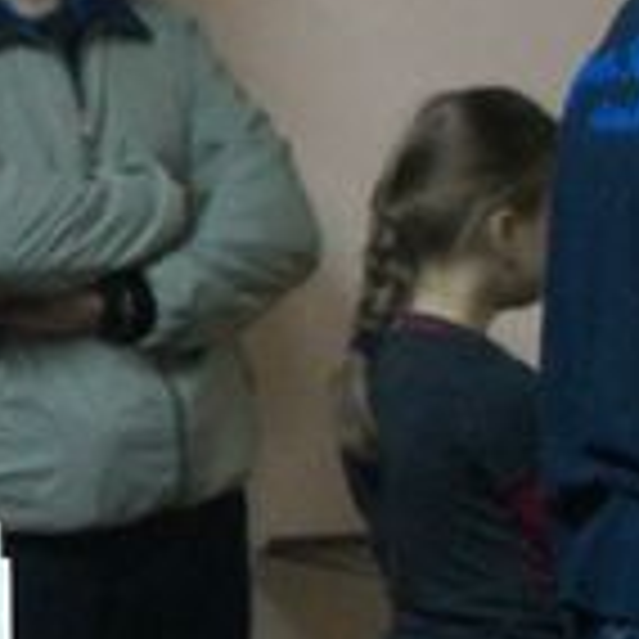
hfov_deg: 9.8
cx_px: -711
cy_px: 436
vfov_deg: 10.7
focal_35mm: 163
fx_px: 3404
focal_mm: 26
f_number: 4.5
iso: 3200
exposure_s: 1/100
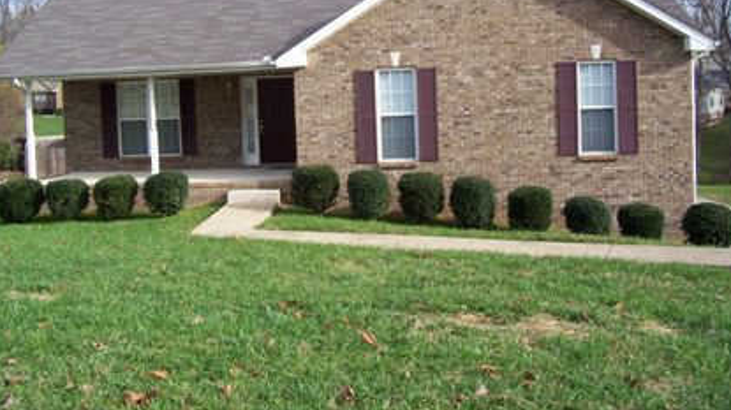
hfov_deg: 50.5
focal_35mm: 40
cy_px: 118
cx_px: 349
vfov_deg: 29.3
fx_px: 775
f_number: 2.7
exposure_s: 1/665
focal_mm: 5.6
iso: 80
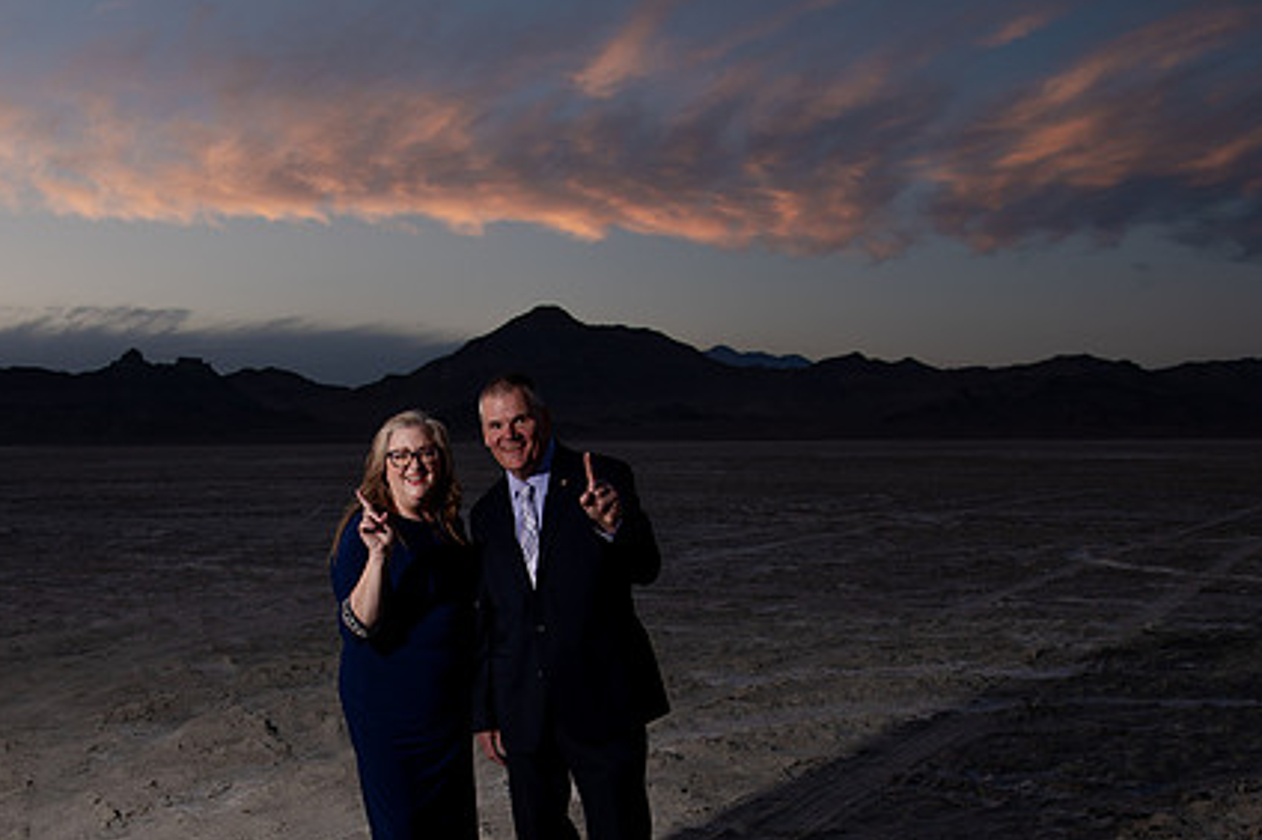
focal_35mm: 44
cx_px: 434
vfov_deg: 29.8
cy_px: 665
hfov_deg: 44.0
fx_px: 1541
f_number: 4
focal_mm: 24
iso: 200
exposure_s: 1/125
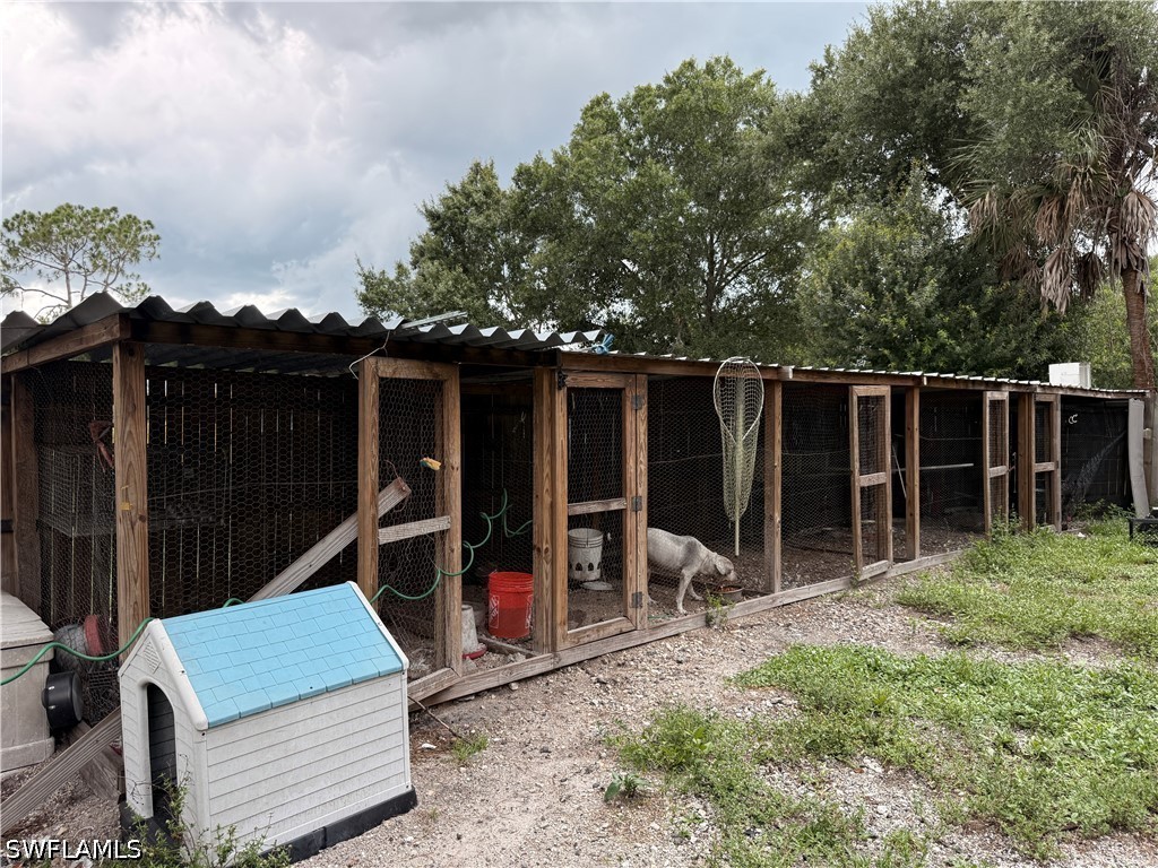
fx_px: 803
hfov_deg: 71.6
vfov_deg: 56.8
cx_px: 579
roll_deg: +0.3
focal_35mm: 24
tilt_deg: +0.0
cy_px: 434
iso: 100
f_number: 1.78
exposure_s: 1/363
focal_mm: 6.76
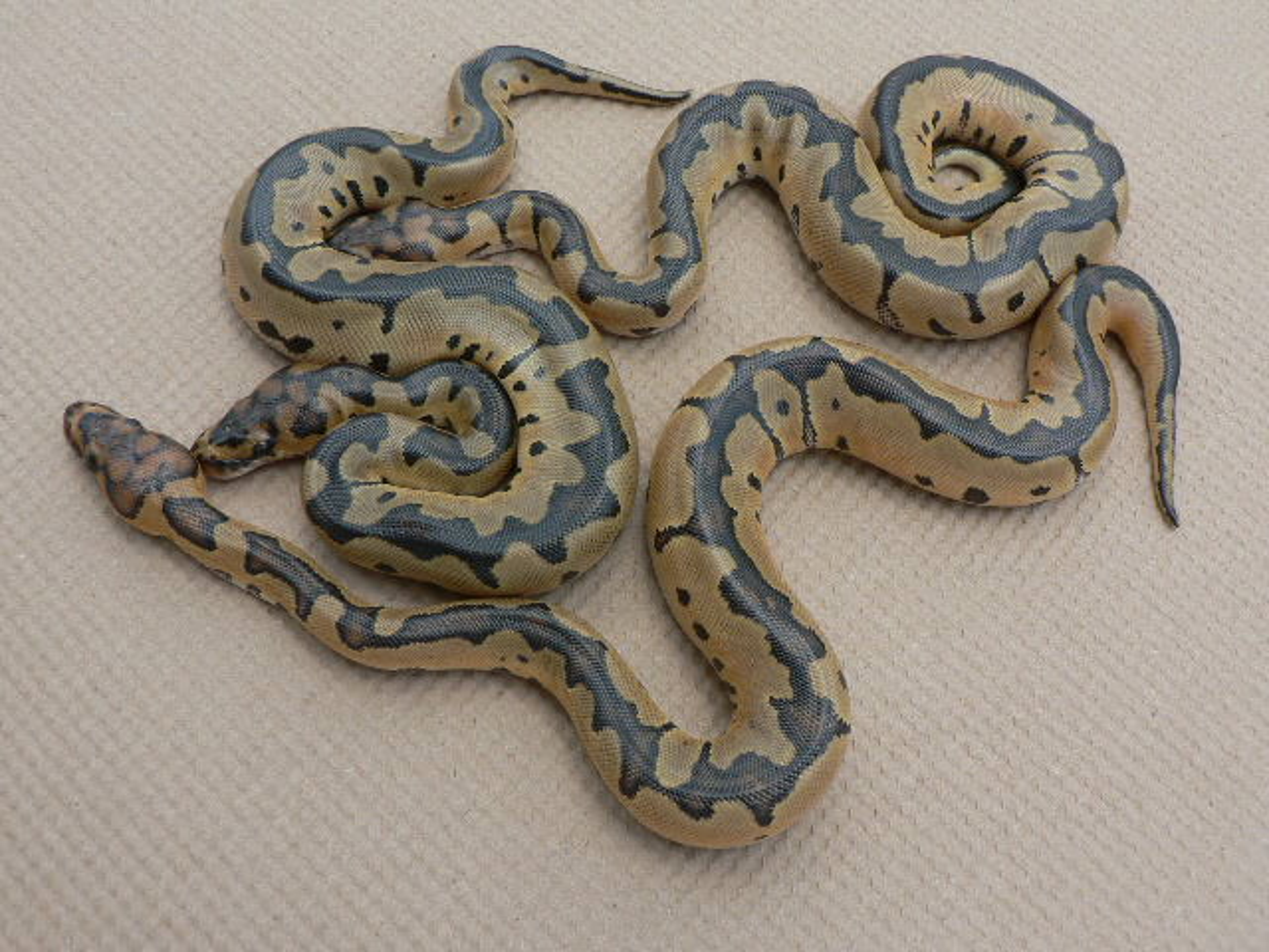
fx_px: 1320
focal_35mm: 36
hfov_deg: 51.4
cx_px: 634
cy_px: 476
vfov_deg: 39.7
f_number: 4
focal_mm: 6
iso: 80
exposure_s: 1/320
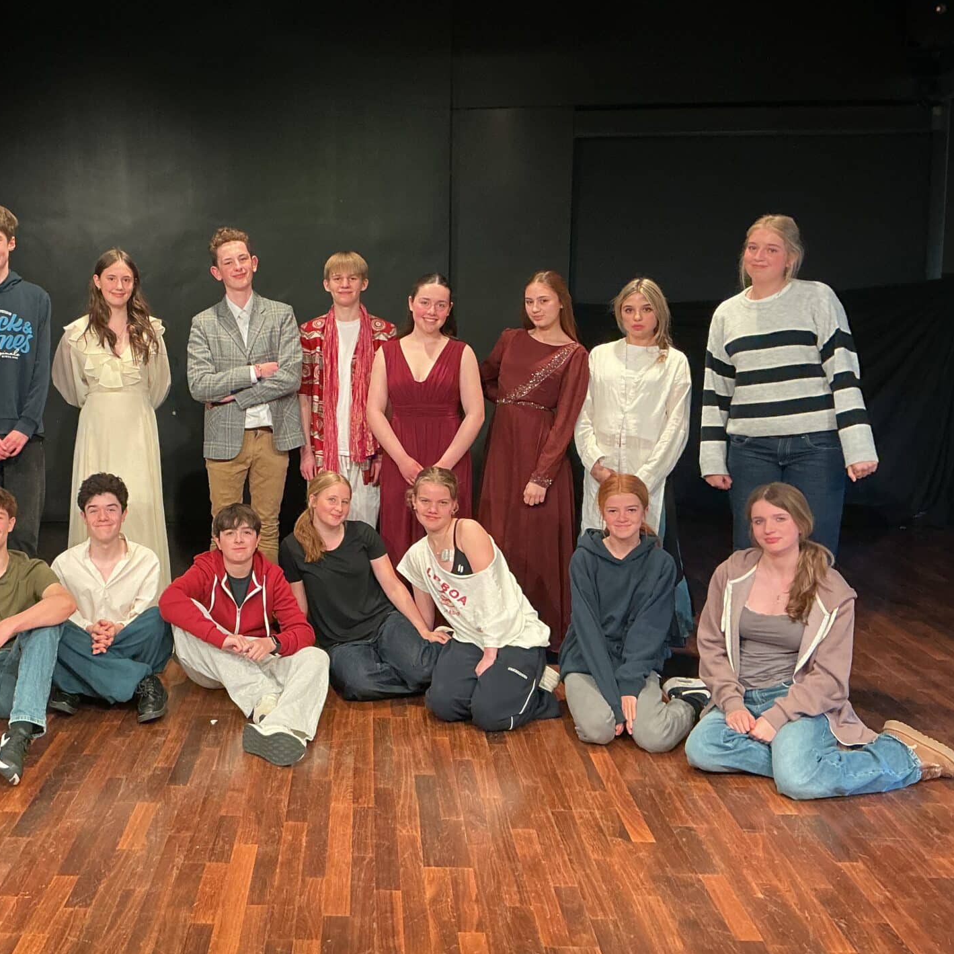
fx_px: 1154
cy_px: 450
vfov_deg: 44.9
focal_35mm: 37
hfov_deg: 44.2
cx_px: 304
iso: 160
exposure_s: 1/60
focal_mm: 3
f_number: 1.8
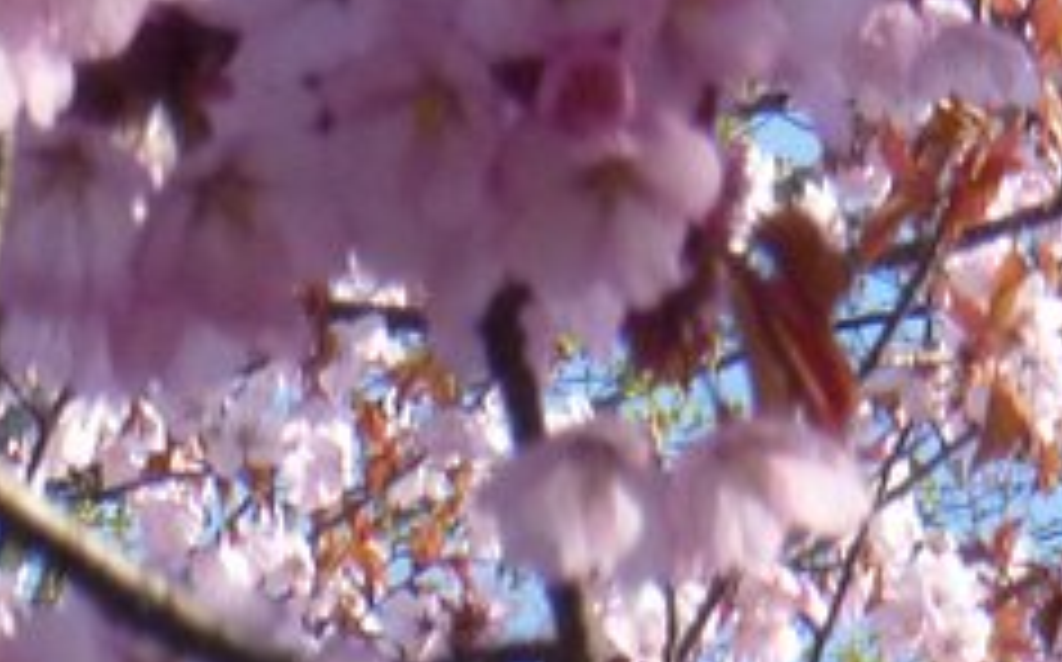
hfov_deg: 3.3
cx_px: -680
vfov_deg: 2.0
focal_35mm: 644
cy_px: -261
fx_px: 18622
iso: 200
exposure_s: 1/200
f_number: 7.1
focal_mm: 25.2
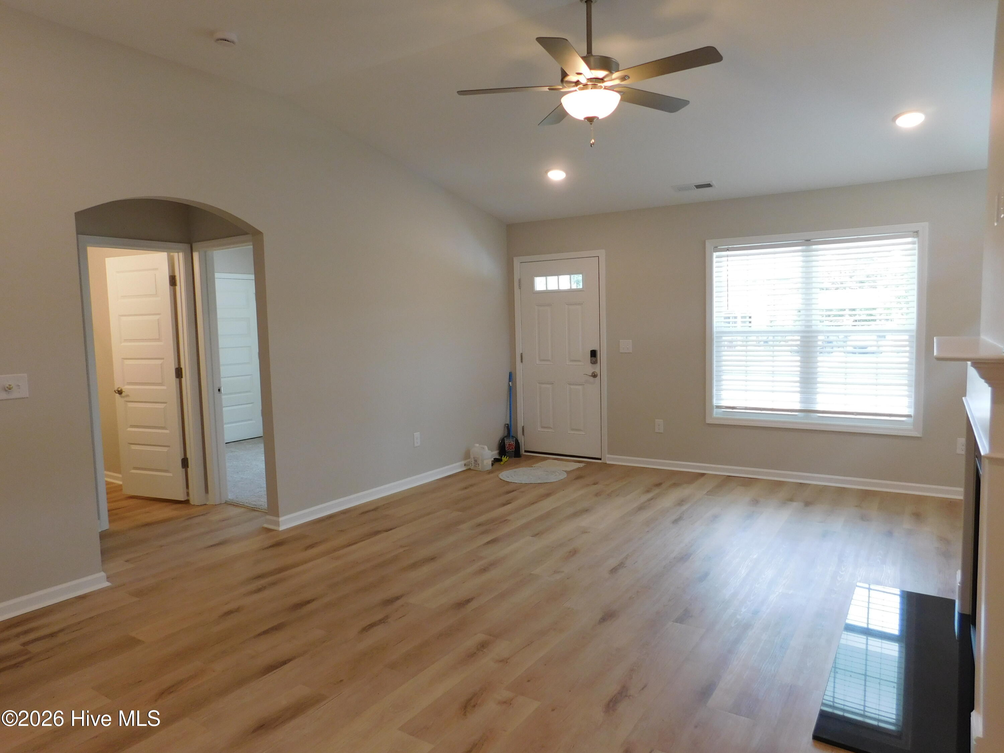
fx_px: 667
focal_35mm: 23
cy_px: 376
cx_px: 502
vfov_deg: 58.9
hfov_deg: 73.9
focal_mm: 4
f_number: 3
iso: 125
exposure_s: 1/40
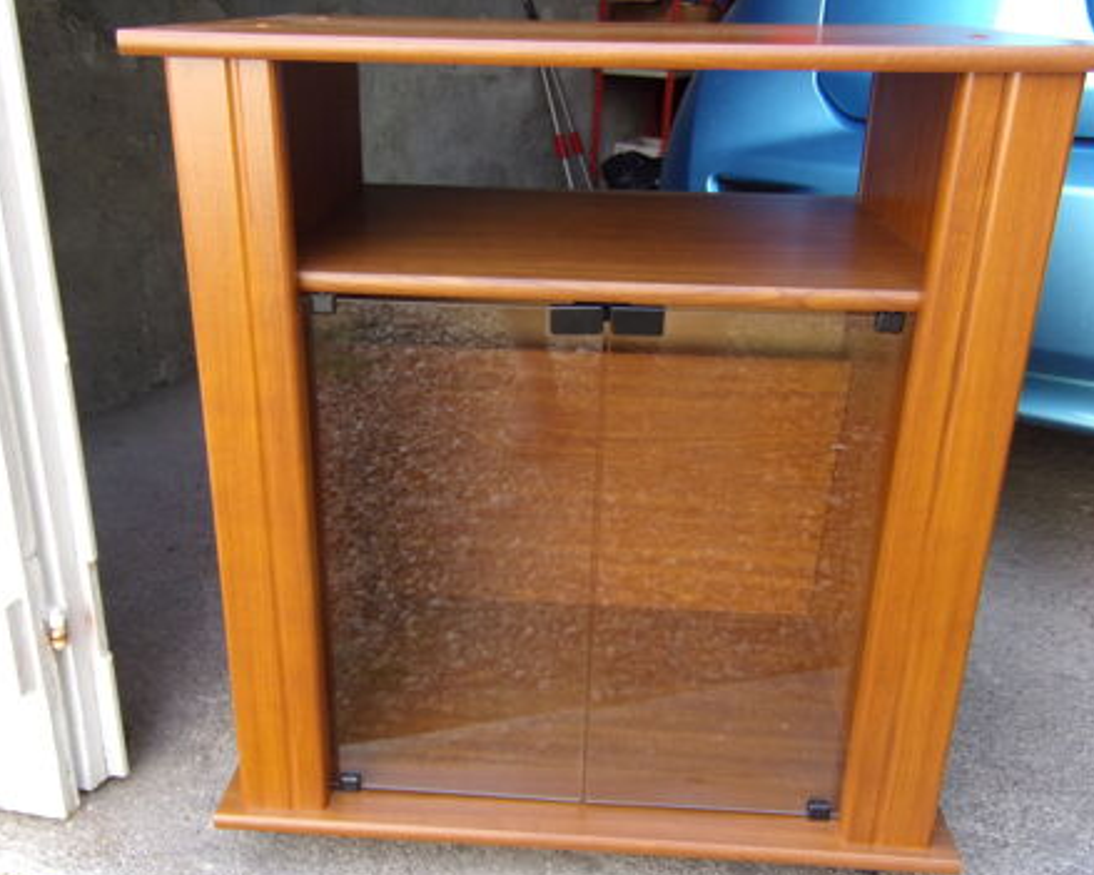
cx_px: 536
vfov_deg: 45.8
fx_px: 1036
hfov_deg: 55.7
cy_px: 441
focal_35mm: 32
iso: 80
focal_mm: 5.4
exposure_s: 1/42
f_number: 3.7
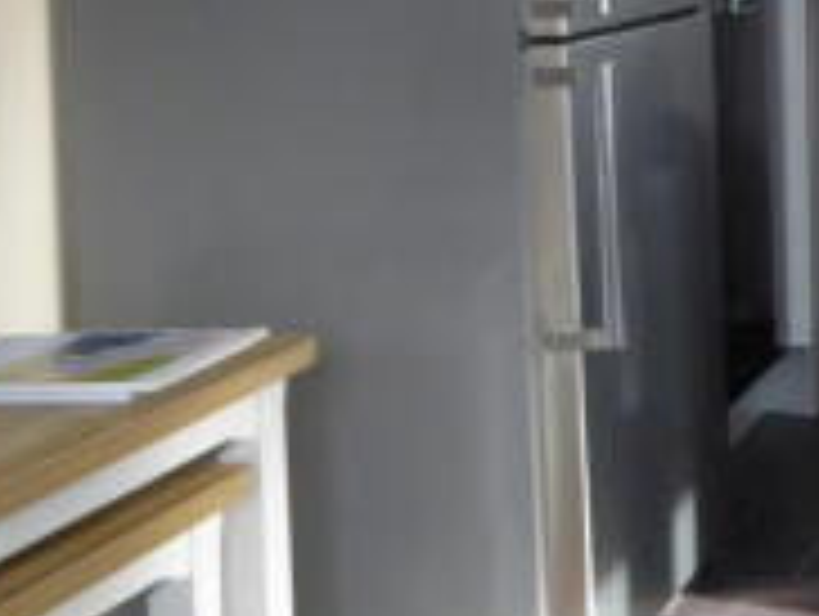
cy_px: -65
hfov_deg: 21.1
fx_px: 1895
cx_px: 1177
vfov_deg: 17.8
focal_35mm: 80
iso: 200
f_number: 3.3
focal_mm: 4.3
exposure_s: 1/60
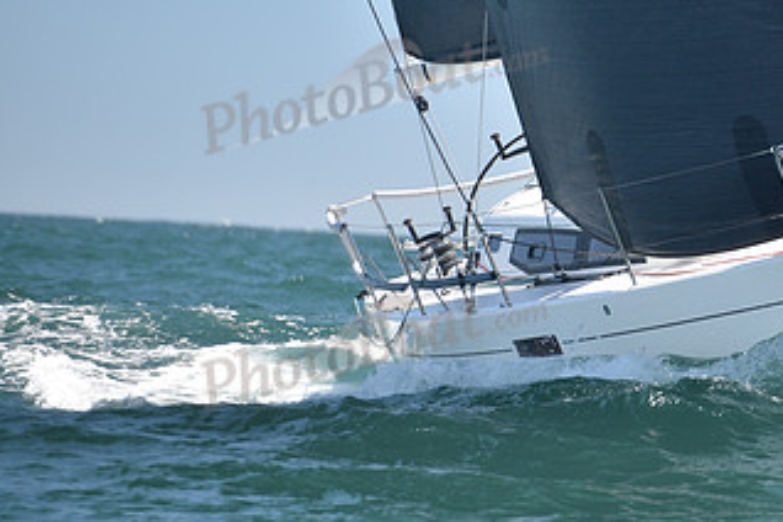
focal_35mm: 365
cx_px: 677
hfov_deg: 5.6
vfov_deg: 3.8
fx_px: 7938
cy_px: 183
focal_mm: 200
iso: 320
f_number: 4
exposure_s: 1/800
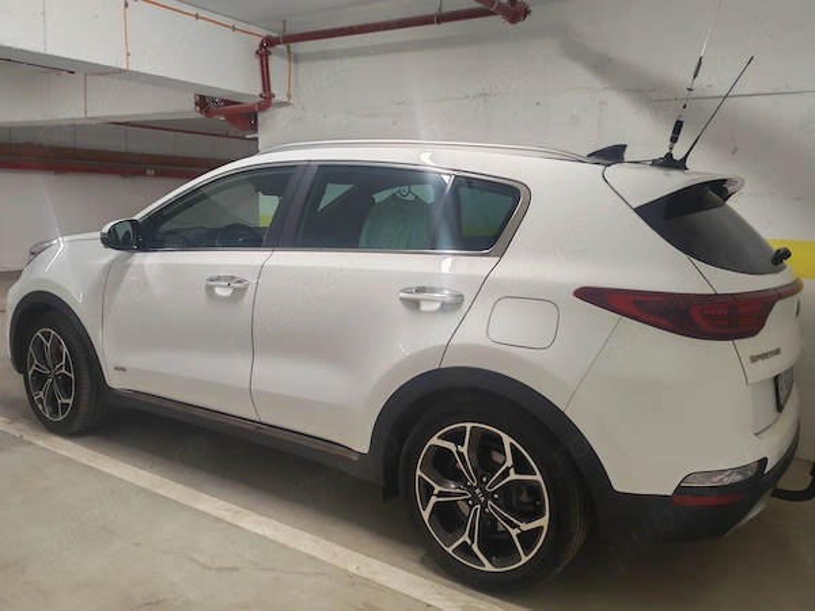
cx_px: 408
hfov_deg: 60.0
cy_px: 306
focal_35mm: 30
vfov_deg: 46.8
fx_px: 706
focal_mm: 6.12
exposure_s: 1/50
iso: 800
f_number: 1.9
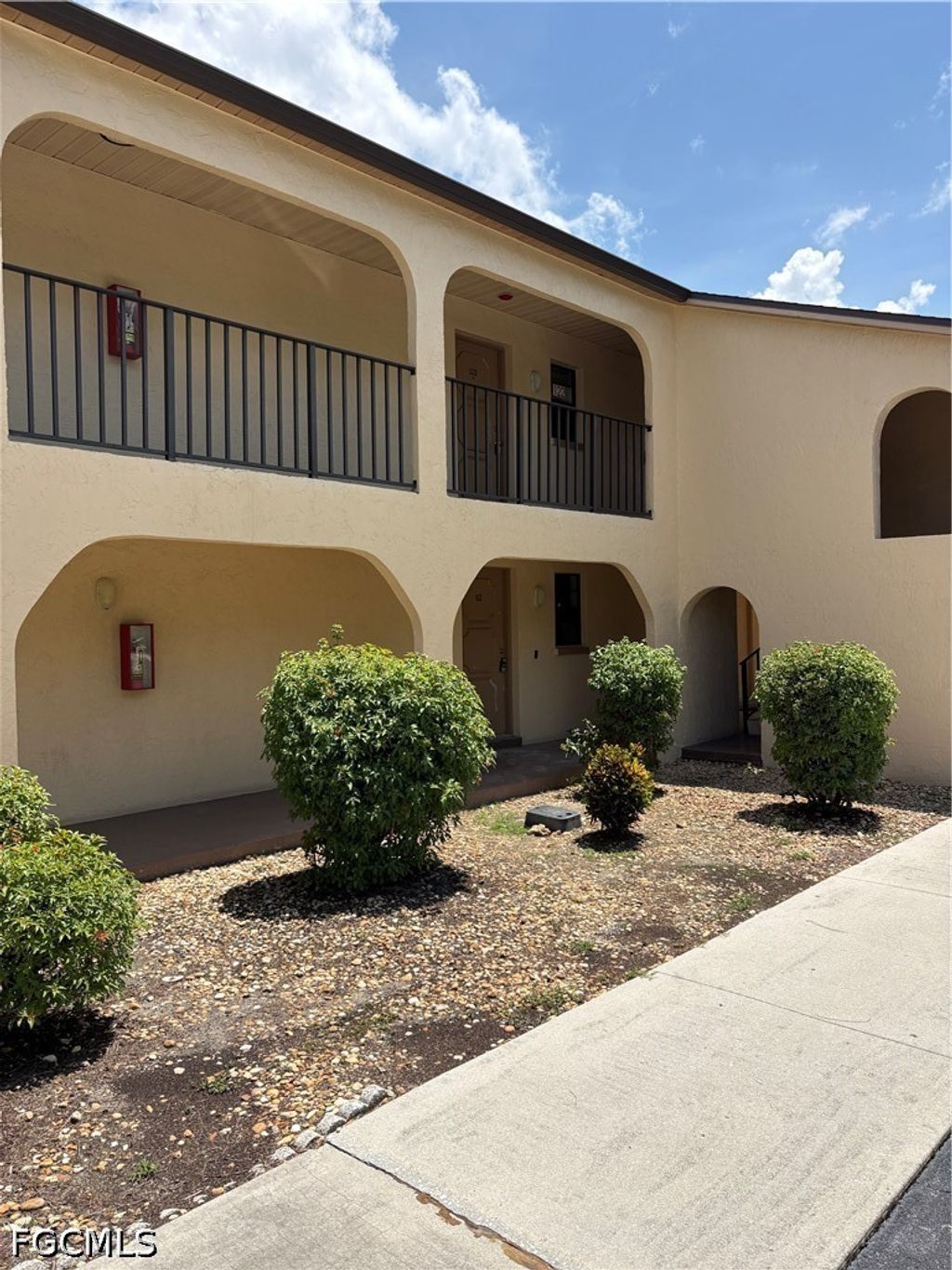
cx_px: 476
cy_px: 635
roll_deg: +1.3
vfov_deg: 67.3
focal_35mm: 26
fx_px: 953
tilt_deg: +1.2
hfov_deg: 53.1
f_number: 1.6
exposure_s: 1/3448
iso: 50
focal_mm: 5.96
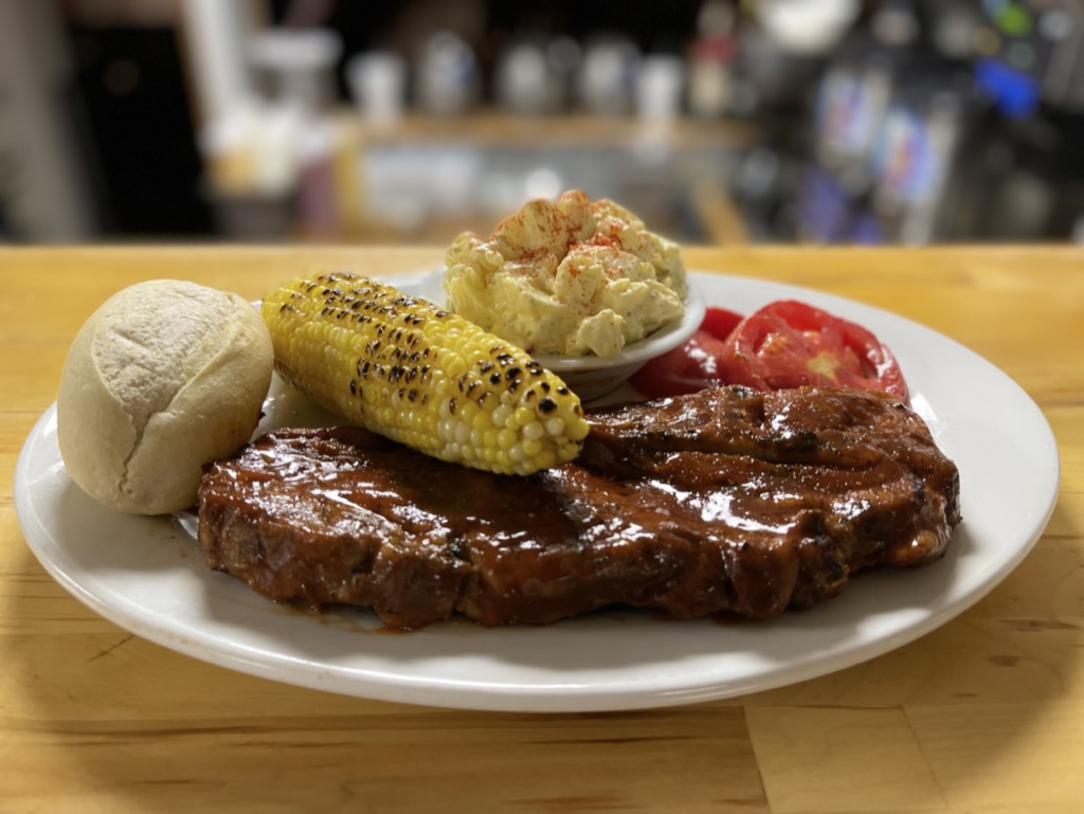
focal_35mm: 26
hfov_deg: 67.3
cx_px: 542
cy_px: 407
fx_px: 815
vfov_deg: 53.1
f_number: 1.6
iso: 160
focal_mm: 5.1
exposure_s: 1/60
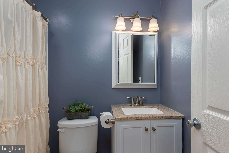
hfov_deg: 84.0
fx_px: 127
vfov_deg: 61.9
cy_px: 76
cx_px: 114
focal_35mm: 20
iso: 320
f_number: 11
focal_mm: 20
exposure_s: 1/160
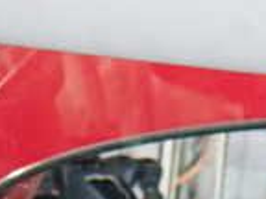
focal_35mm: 125
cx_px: 74
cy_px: -90
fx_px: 961
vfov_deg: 11.4
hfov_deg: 15.7
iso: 800
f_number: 2.3
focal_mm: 5.4
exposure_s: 1/40
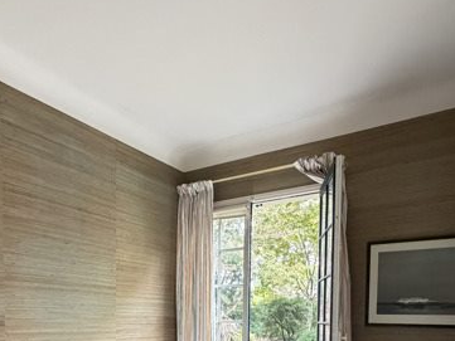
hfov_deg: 58.3
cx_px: 217
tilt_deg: -2.7
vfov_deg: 40.0
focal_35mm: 31
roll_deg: -0.4
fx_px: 408
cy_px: 340
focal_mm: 2.22
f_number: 2.2
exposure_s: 1/60
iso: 500
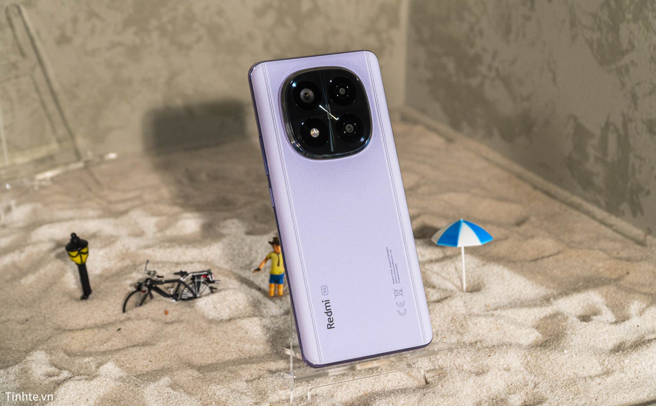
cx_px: 328
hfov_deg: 25.5
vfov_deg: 16.0
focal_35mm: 81
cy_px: 203
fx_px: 1449
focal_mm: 53
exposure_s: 1/500
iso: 500
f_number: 5.6
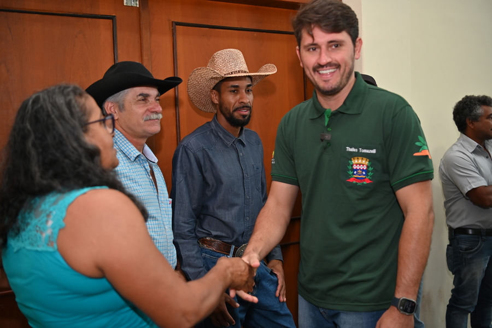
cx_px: 246
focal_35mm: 38
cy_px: 164
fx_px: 519
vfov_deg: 35.0
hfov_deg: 50.7
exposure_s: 1/125
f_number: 2.8
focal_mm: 38
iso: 800
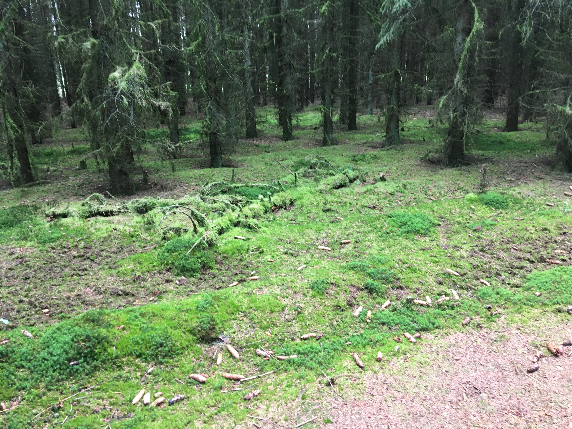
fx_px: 479
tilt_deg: -12.5
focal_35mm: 29
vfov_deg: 48.2
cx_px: 286
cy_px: 214
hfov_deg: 61.7
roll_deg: +0.4
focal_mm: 4.15
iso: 100
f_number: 2.2
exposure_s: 1/33
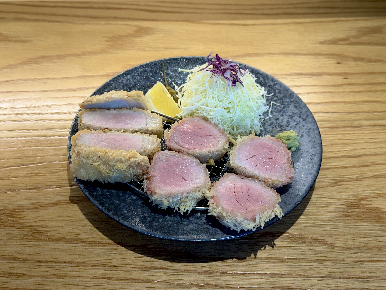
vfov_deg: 30.3
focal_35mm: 48
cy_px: 145
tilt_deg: -46.4
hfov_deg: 39.7
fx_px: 535
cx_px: 193
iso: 64
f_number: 1.78
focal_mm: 6.76
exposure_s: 1/182
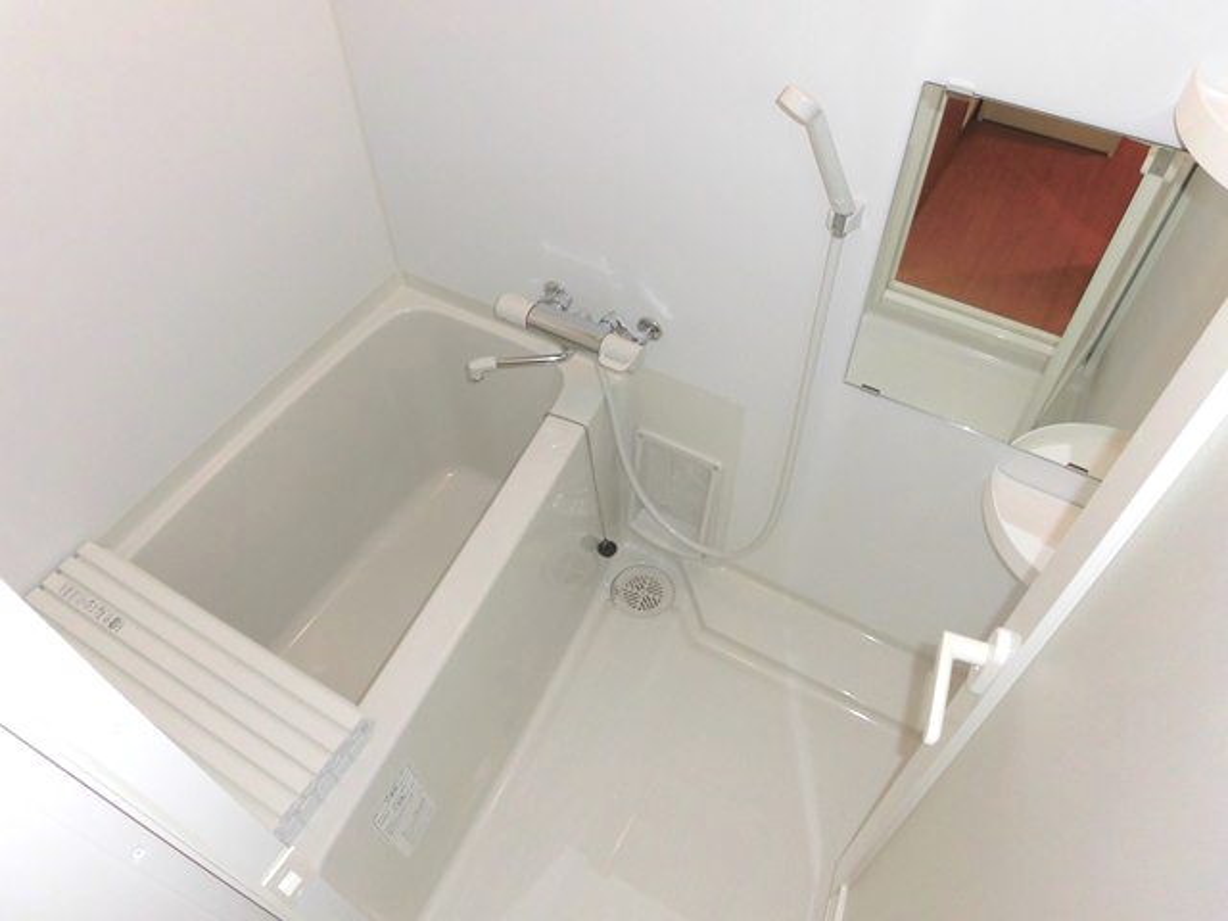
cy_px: 460
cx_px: 614
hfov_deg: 71.6
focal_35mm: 24
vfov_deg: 56.8
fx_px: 851
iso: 100
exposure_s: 1/30
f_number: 3.1
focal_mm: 4.3
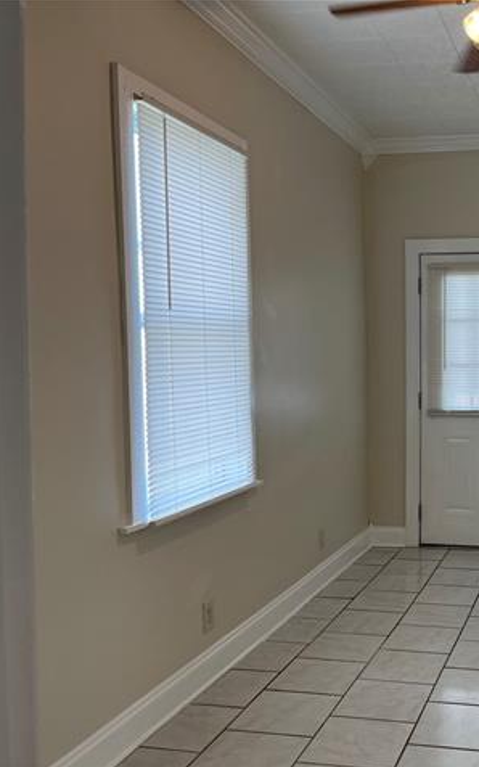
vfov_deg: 52.8
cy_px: 384
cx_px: 482
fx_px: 773
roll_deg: -0.1
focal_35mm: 37
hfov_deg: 31.7
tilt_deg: -3.7
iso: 50
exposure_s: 1/120
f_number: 1.6
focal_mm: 5.1
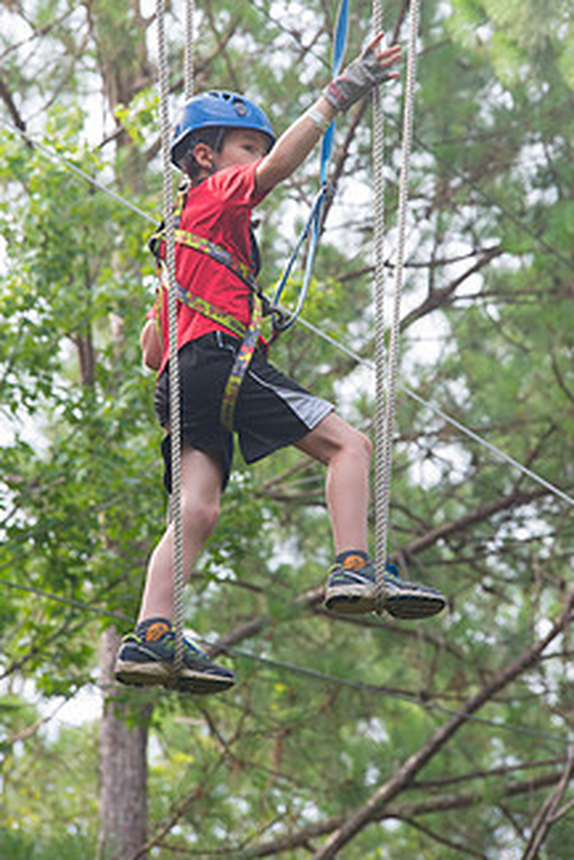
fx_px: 6617
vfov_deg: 7.4
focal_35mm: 277
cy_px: 310
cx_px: 291
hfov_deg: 5.0
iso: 1250
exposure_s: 1/640
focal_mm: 200
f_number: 7.1
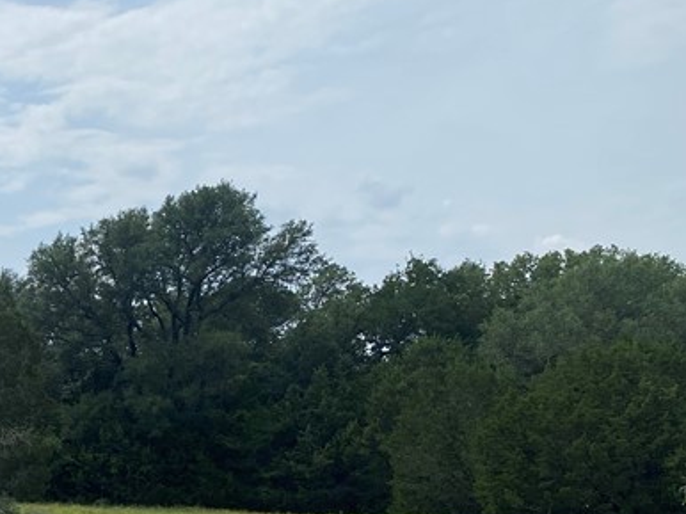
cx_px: -185
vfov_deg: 20.8
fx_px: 1367
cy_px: 475
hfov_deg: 24.8
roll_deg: +3.1
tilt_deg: -1.6
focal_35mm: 69
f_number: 1.8
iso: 32
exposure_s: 1/6061
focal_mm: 4.25
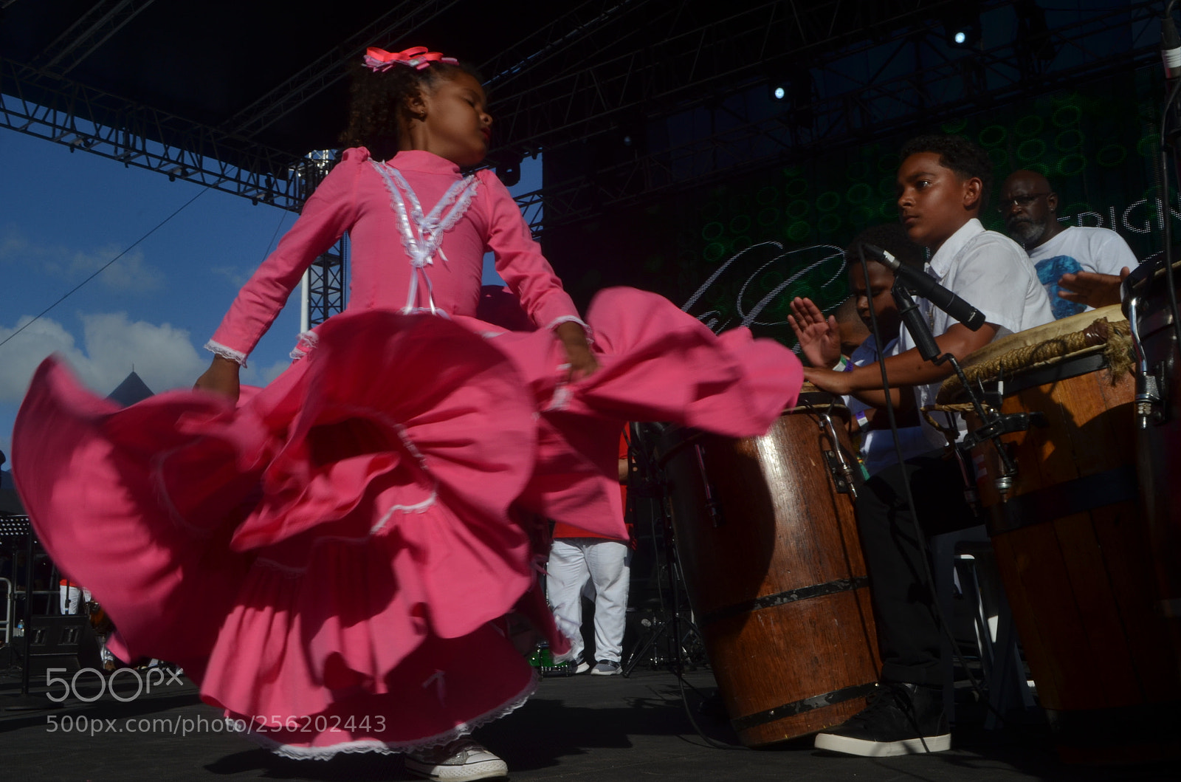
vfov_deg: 36.7
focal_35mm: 36
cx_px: 590
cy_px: 391
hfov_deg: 53.2
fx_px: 1178
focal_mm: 24
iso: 200
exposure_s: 1/200
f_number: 22
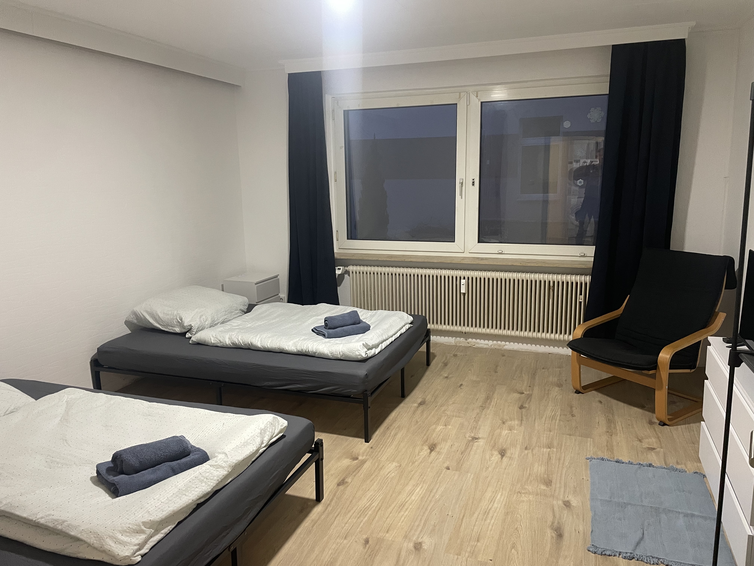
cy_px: 283
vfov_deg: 53.1
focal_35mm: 26
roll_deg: +1.2
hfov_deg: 67.3
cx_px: 377
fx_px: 566
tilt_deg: -11.7
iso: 250
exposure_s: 1/50
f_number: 1.6
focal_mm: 4.2
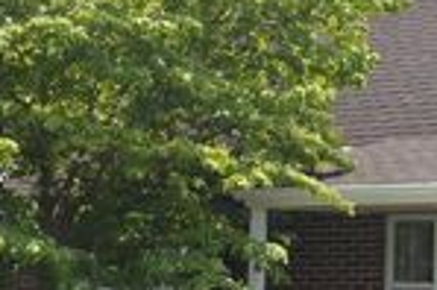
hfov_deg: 14.8
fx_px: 1588
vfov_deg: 10.4
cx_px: 616
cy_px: 148
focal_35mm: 131
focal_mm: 26
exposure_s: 1/200
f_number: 7.1
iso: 100
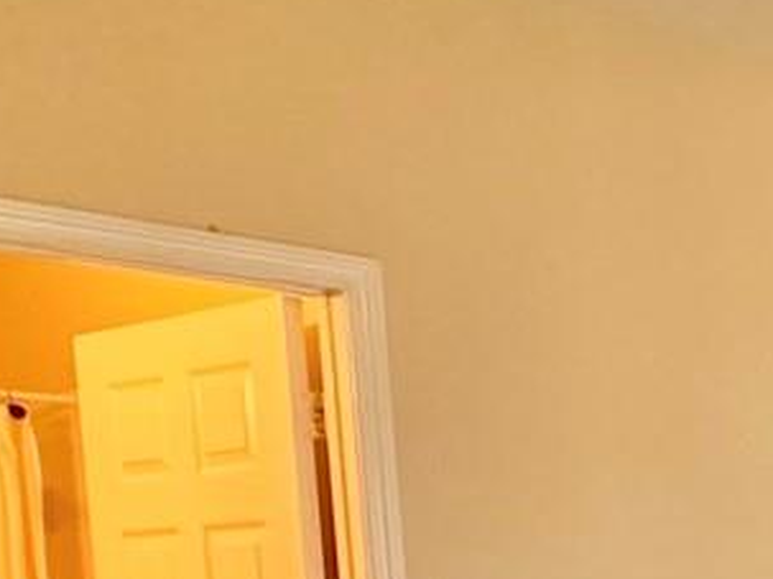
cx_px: 1469
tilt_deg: -5.6
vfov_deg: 18.2
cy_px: 801
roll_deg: +0.8
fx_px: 1652
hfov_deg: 18.8
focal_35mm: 74
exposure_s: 1/120
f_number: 2.2
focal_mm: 2.22
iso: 250
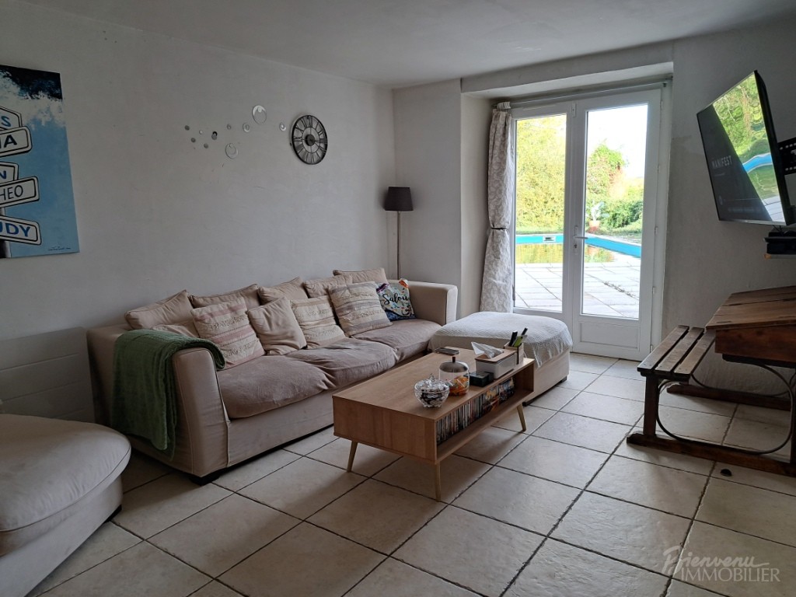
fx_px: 552
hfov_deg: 71.6
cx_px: 398
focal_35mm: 24
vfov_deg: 56.8
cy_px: 298
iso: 50
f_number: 1.8
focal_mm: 5.23
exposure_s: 1/50
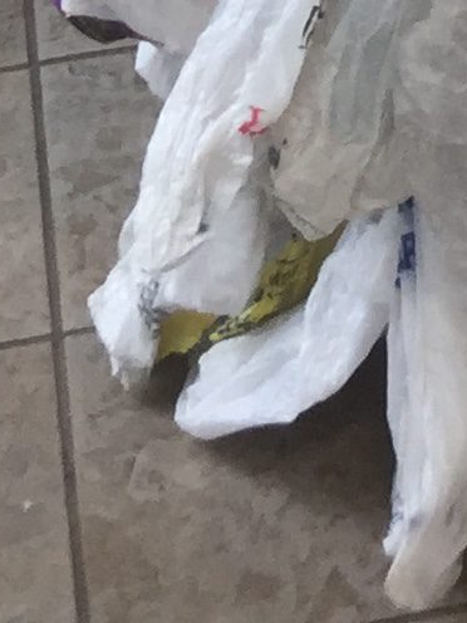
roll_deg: -1.2
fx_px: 3436
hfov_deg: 7.6
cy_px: -1286
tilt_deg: -13.0
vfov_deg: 8.5
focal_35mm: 191
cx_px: 802
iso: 50
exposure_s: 1/120
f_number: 2.2
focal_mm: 4.15
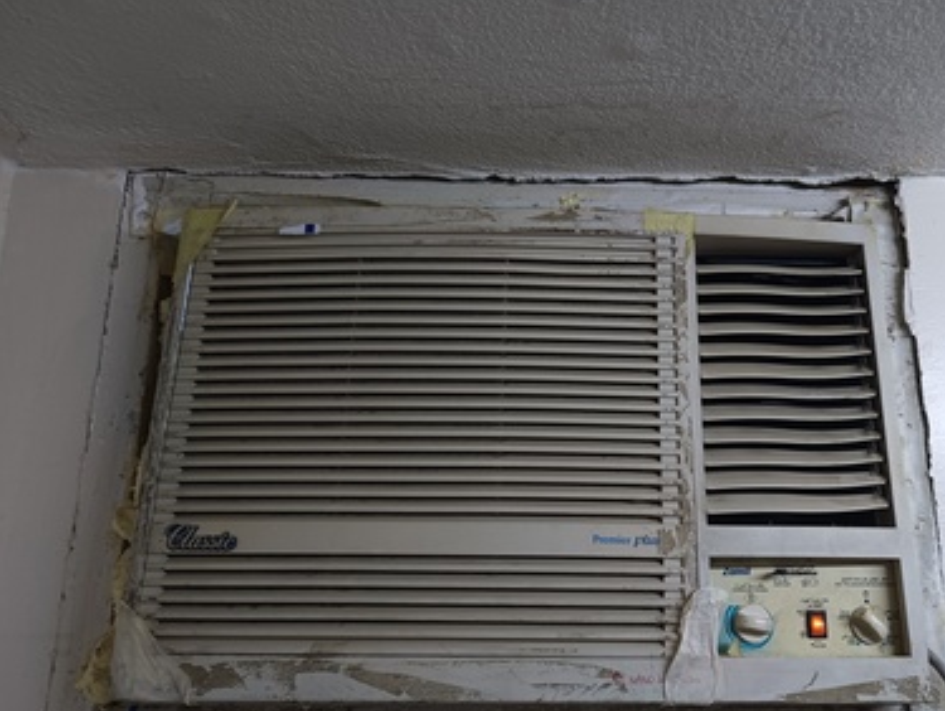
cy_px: 384
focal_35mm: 28
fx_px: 765
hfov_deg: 62.8
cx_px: 570
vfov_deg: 49.8
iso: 1250
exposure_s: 1/30
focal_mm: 6.06
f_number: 1.69
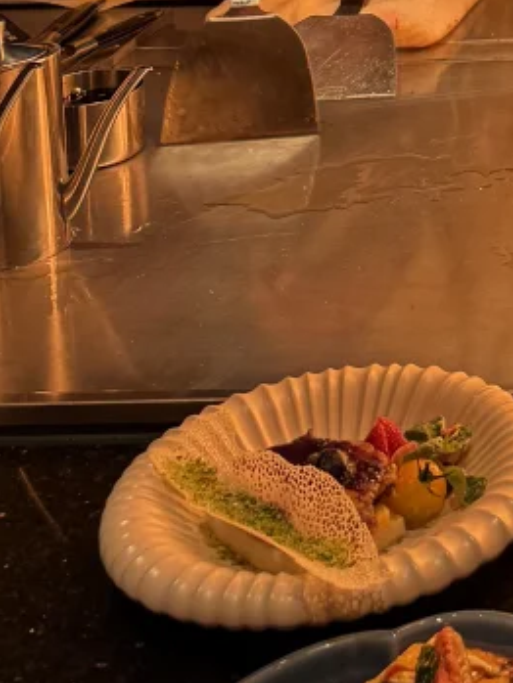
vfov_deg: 17.1
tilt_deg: -4.8
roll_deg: +0.8
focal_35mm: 99
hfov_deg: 13.5
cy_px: -456
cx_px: 897
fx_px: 1955
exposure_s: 1/100
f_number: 1.78
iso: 100
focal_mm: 6.76
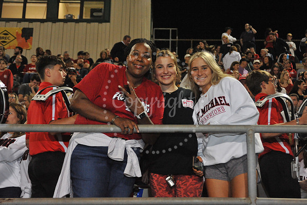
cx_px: 154
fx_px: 562
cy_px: 102
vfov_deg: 20.6
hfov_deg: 30.5
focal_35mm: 66
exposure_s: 1/160
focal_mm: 66
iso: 6400
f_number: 6.3
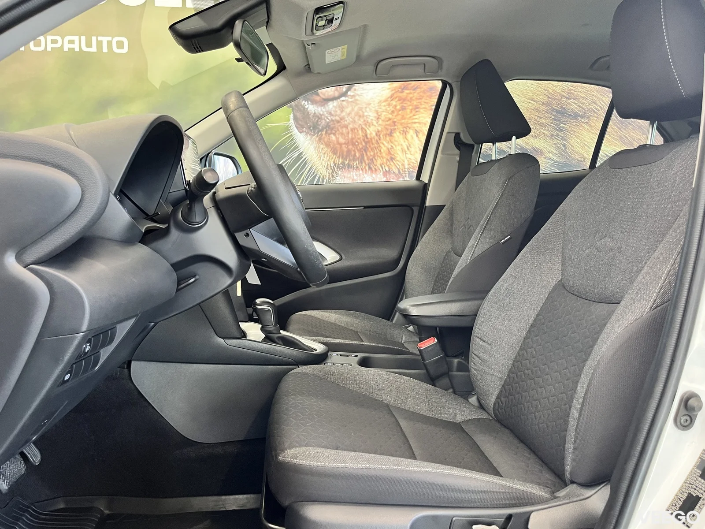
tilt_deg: -4.8
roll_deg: -0.1
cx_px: 352
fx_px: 530
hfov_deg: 67.3
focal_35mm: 26
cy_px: 264
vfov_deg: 53.1
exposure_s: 1/60
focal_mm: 5.1
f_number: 1.6
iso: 200
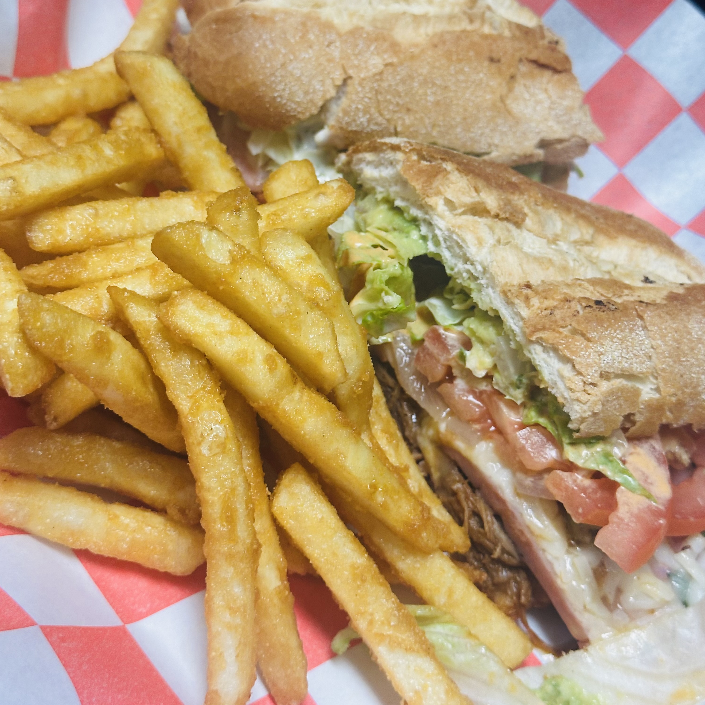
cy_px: 290
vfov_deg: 30.0
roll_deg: -17.0
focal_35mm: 57
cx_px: 353
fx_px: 1313
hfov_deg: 30.0
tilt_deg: -37.8
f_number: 1.78
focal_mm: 6.86
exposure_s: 1/60
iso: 100
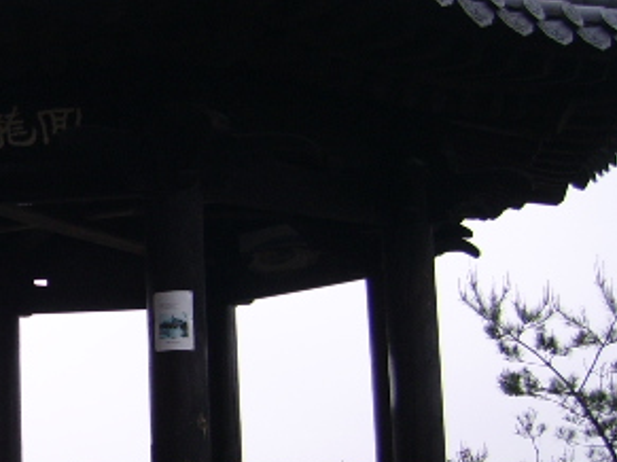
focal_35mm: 77
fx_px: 1372
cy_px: 286
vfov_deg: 19.1
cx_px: -17
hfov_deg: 24.1
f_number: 2.8
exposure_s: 1/385
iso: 50
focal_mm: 5.95
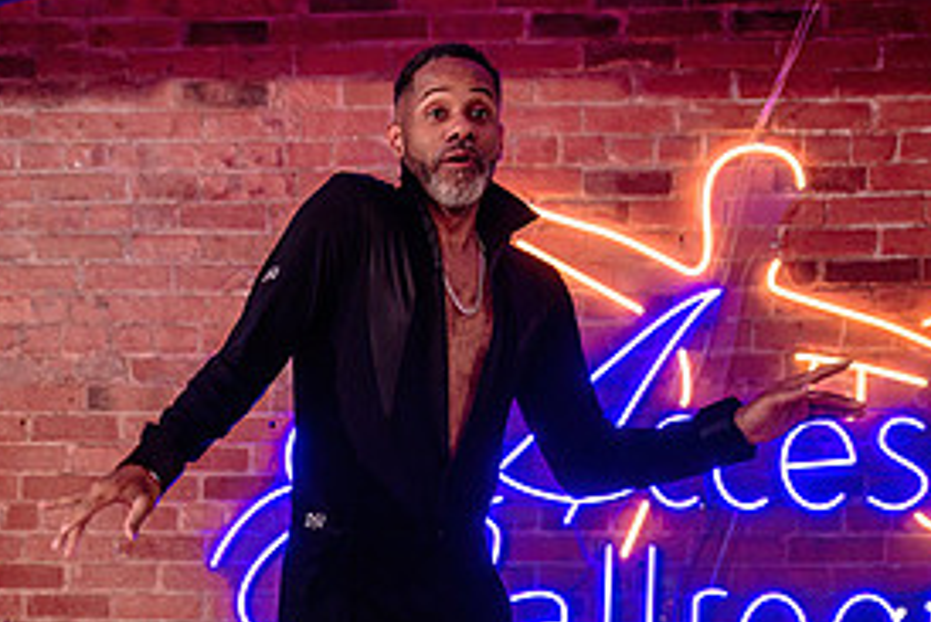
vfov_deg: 13.1
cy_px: 747
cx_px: 62
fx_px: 2639
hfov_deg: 19.6
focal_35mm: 102
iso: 800
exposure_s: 1/400
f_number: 2
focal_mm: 38
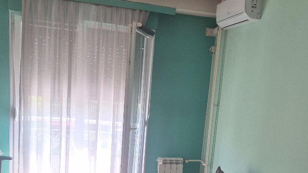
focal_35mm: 48
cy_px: 160
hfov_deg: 42.8
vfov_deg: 24.1
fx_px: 392
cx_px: 180
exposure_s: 1/100
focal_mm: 5.4
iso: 160
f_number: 1.8
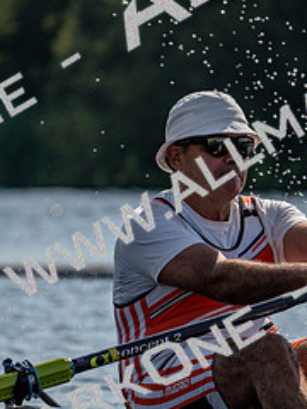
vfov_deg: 3.7
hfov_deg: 2.8
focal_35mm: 540
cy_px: 301
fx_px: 6385
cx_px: 215
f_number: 5.6
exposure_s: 1/1600
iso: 100
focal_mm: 232
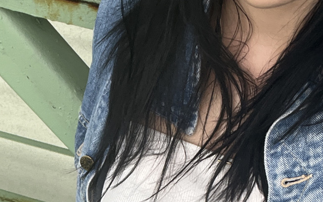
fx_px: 669
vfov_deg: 16.0
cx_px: 11
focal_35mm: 76
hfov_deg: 25.9
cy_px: 283
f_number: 2.2
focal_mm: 2.71
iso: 50
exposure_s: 1/121
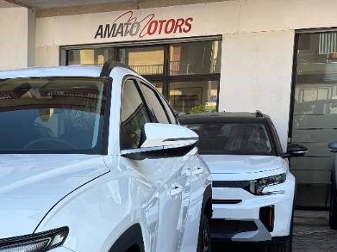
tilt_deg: -9.1
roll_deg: +2.4
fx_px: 691
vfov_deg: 20.3
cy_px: 221
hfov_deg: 24.6
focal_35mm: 71
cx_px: -77
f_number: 1.6
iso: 50
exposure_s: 1/641
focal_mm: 5.96
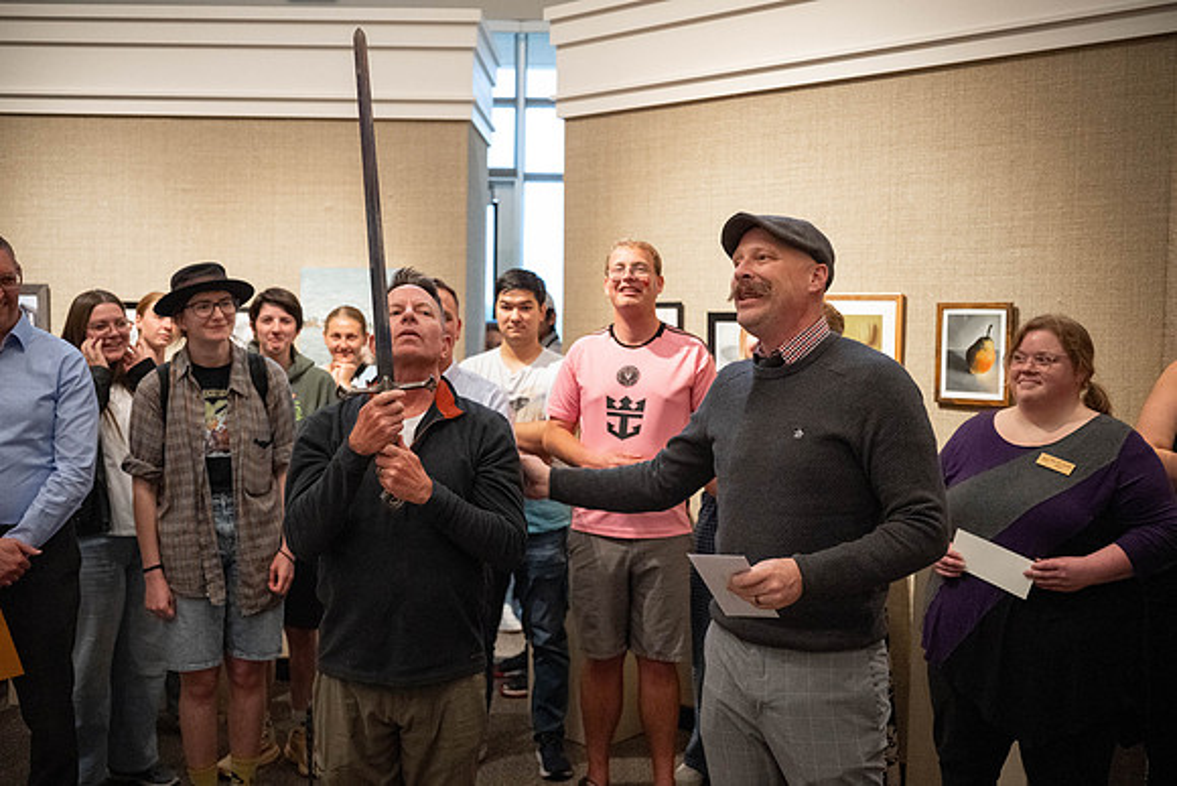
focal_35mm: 36
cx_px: 587
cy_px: 403
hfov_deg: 52.7
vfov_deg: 36.6
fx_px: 1187
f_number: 2.8
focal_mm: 35
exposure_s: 1/250
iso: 5000
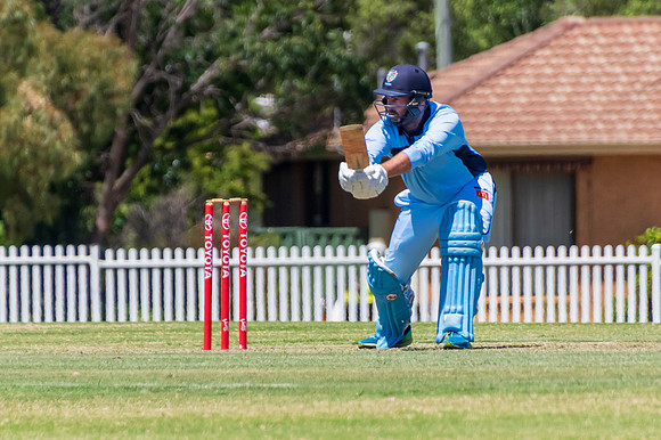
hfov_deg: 1.9
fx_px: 19480
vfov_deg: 1.3
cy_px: 220
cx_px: 330
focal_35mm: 1062
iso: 400
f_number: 6.3
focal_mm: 400
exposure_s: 1/2500
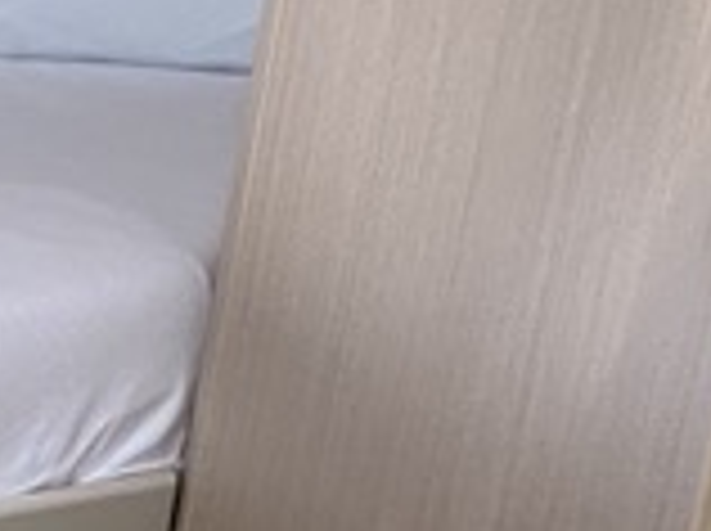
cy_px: 1422
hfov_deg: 9.2
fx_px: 4061
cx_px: -864
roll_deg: -2.8
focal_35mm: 198
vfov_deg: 6.9
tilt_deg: -26.4
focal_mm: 4.25
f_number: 1.8
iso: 125
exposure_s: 1/75
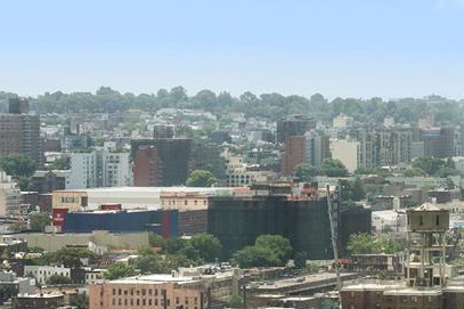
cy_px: 95
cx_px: 695
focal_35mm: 236
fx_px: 3040
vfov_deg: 5.8
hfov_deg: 8.5
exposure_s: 1/400
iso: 100
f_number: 8
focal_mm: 50
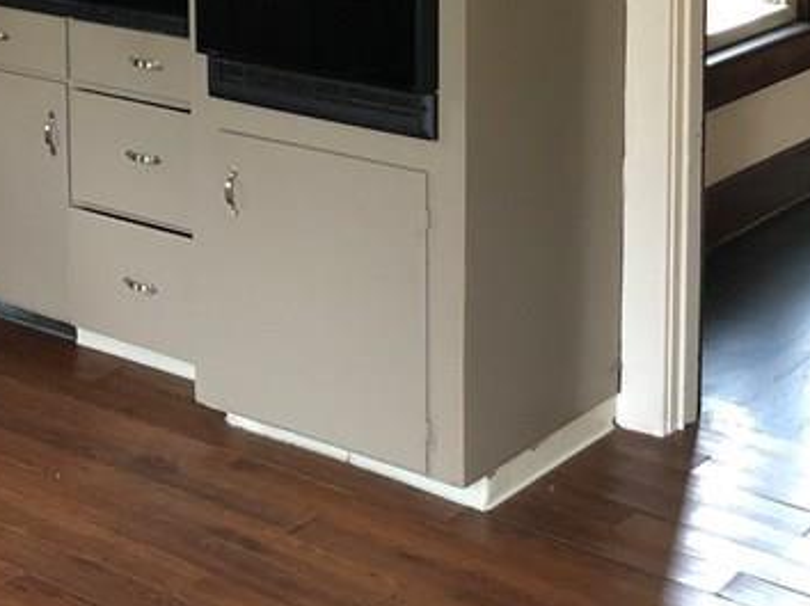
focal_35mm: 81
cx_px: 444
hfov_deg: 24.1
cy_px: -46
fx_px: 1894
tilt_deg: -9.5
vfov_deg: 17.6
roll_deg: -0.3
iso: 100
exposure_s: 1/9
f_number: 1.8
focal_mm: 3.99
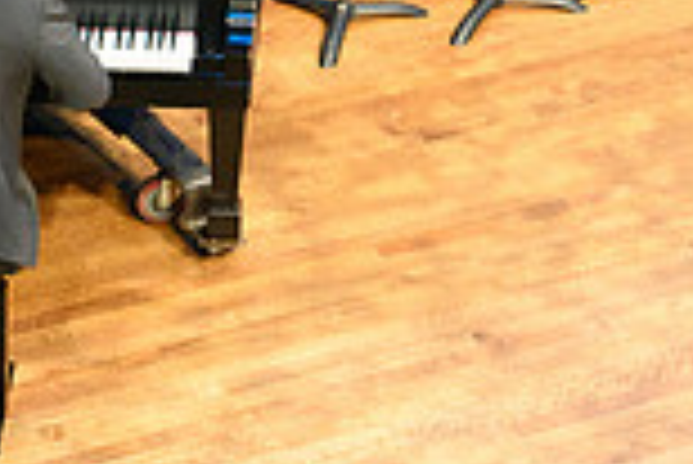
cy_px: -376
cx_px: 531
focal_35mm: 263
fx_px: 5067
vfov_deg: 5.2
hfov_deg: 7.8
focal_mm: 70
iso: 3200
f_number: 5.6
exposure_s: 1/200
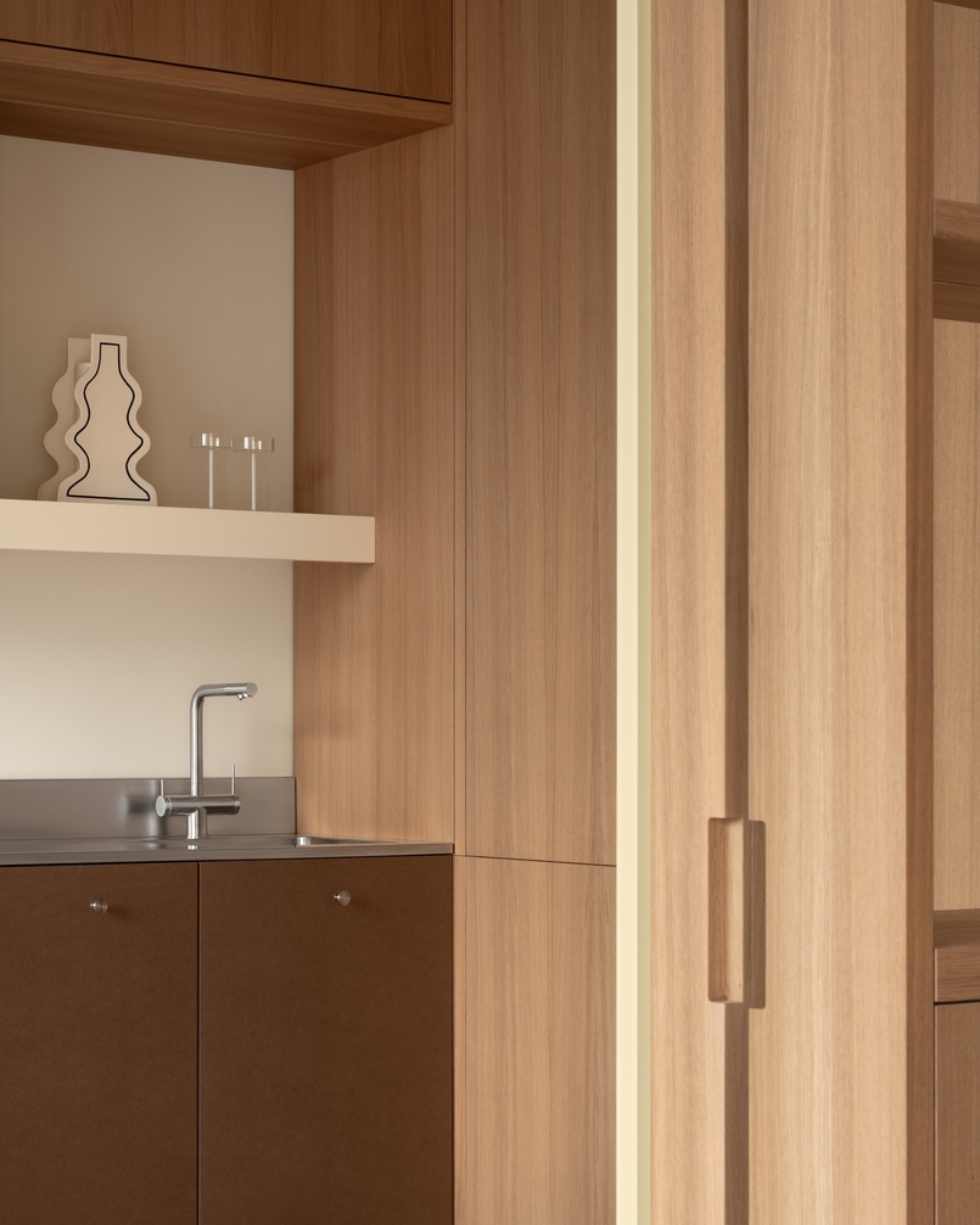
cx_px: 491
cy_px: 691
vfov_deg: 25.0
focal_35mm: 76
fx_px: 2755
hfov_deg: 20.2
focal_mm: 67
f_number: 13
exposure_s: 1/8
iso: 250
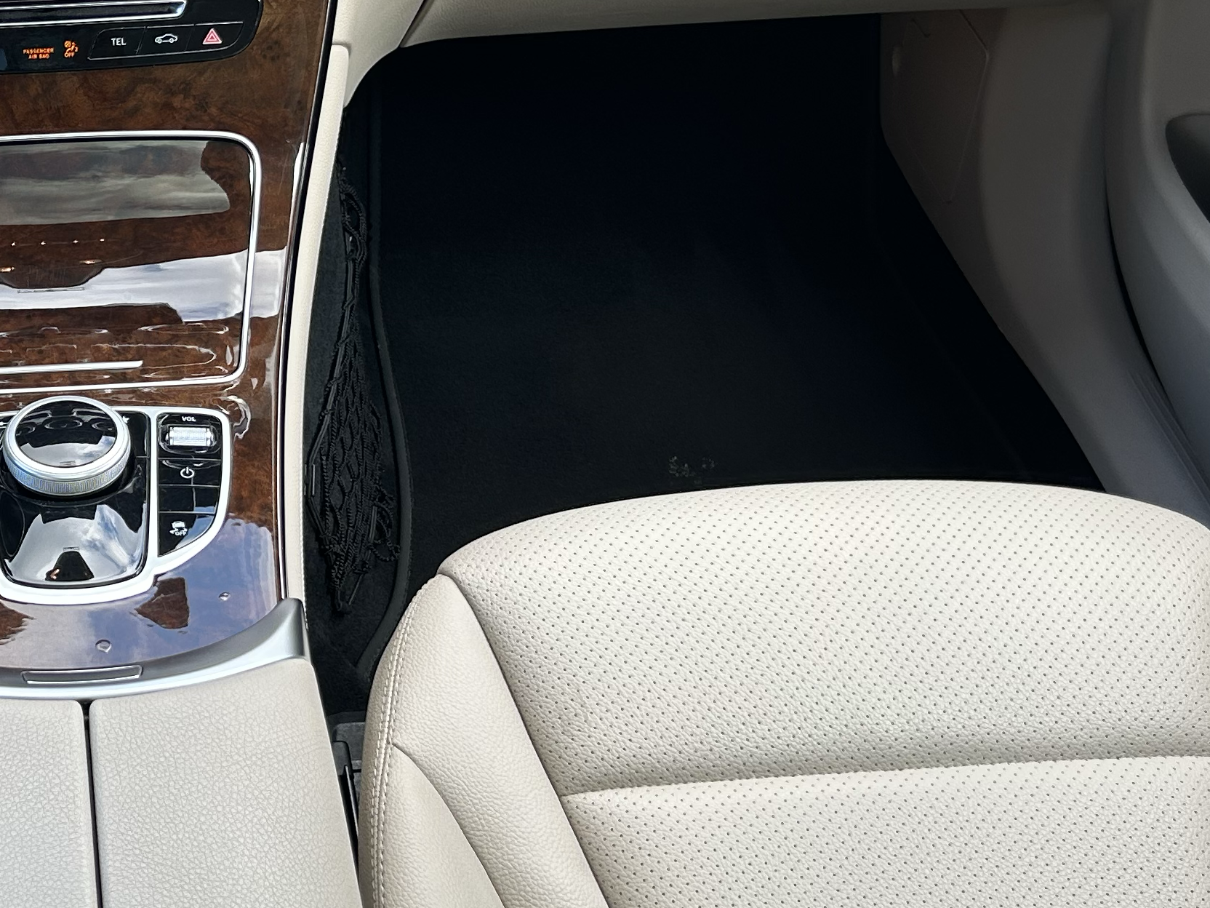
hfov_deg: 29.1
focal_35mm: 63
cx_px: 45
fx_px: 2202
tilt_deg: -42.0
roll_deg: +3.6
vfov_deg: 23.2
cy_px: 294
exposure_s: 1/126
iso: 40
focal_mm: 5.7
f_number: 1.5
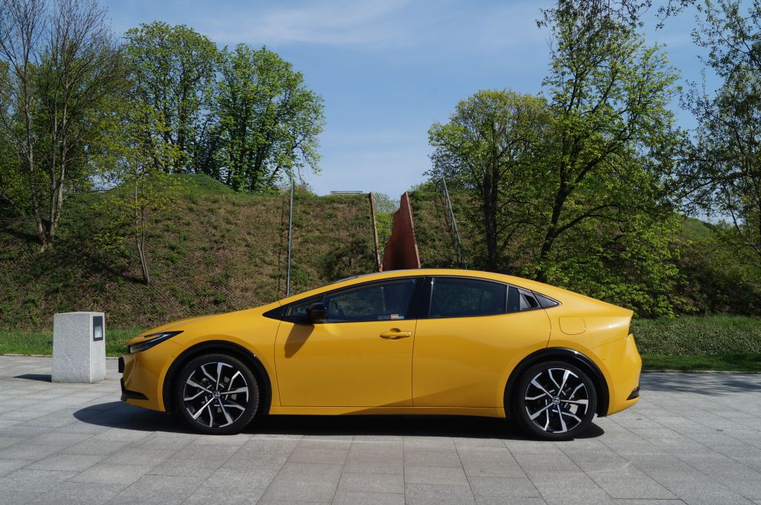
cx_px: 380
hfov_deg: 53.2
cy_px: 252
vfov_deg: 36.8
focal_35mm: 36
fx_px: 760
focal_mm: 24
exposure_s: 1/160
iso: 100
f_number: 13
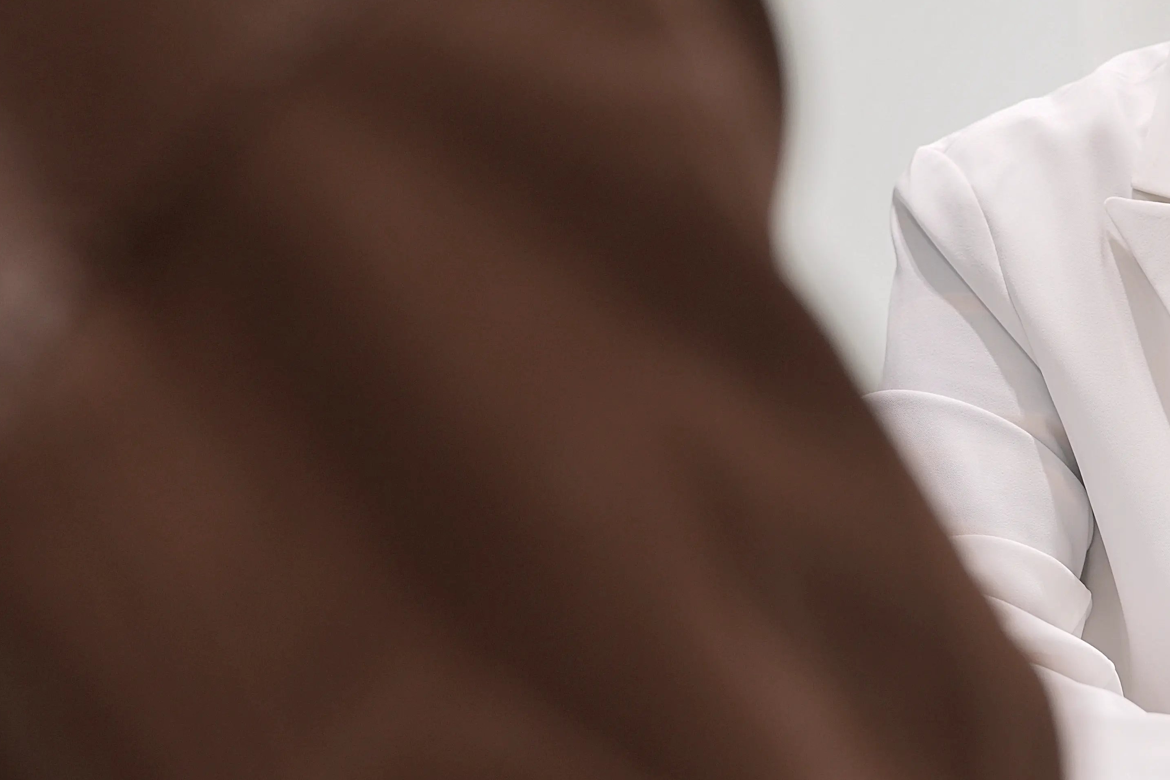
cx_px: 1152
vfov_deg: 12.2
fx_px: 3640
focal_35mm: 112
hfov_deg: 17.8
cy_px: 119
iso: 500
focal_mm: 46
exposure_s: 1/160
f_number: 2.8
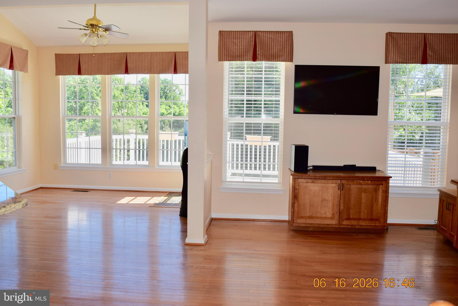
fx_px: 420
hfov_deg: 57.2
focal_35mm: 33
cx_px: 229
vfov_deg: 40.0
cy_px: 153
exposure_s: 1/125
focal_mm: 22
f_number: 5.6
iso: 100
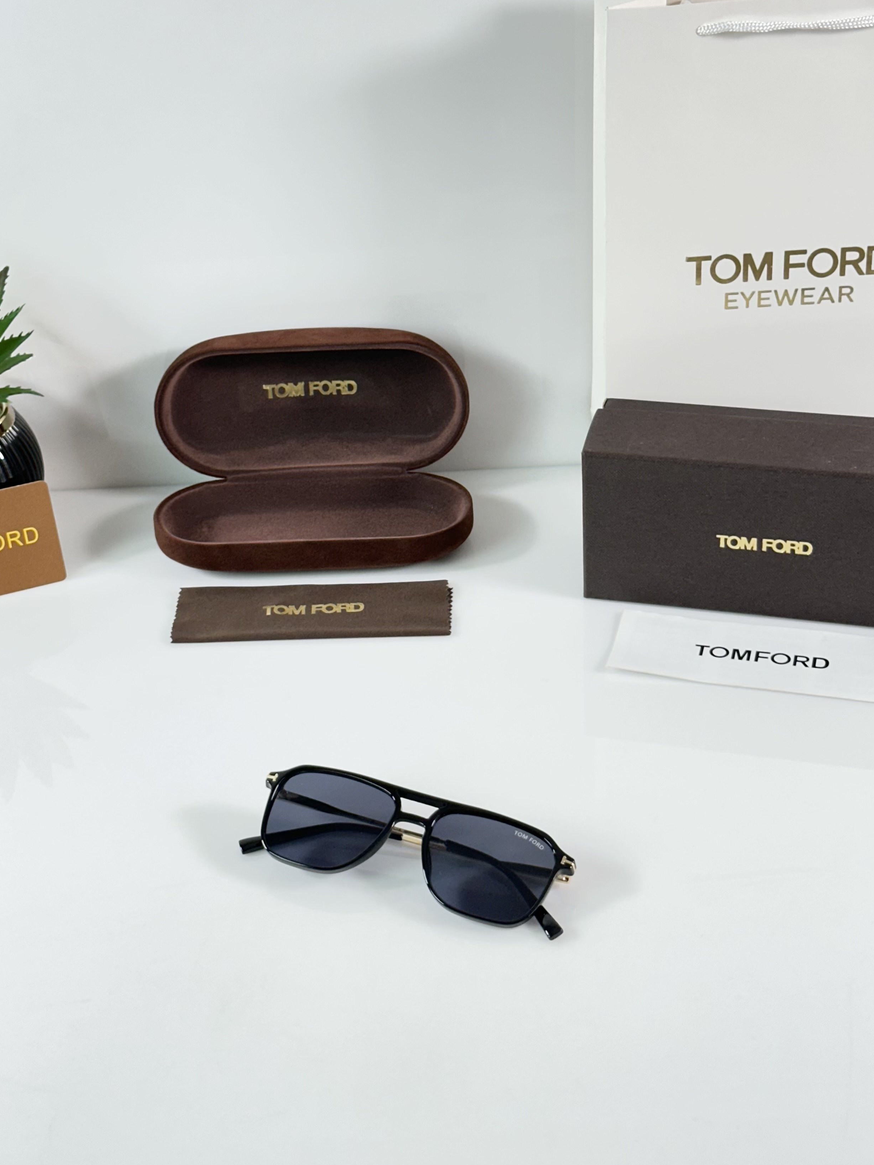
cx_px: 413
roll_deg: +2.9
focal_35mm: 59
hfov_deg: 24.8
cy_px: 516
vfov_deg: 32.7
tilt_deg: -30.9
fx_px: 1986
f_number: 1.78
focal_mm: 6.86
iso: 80
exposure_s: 1/100
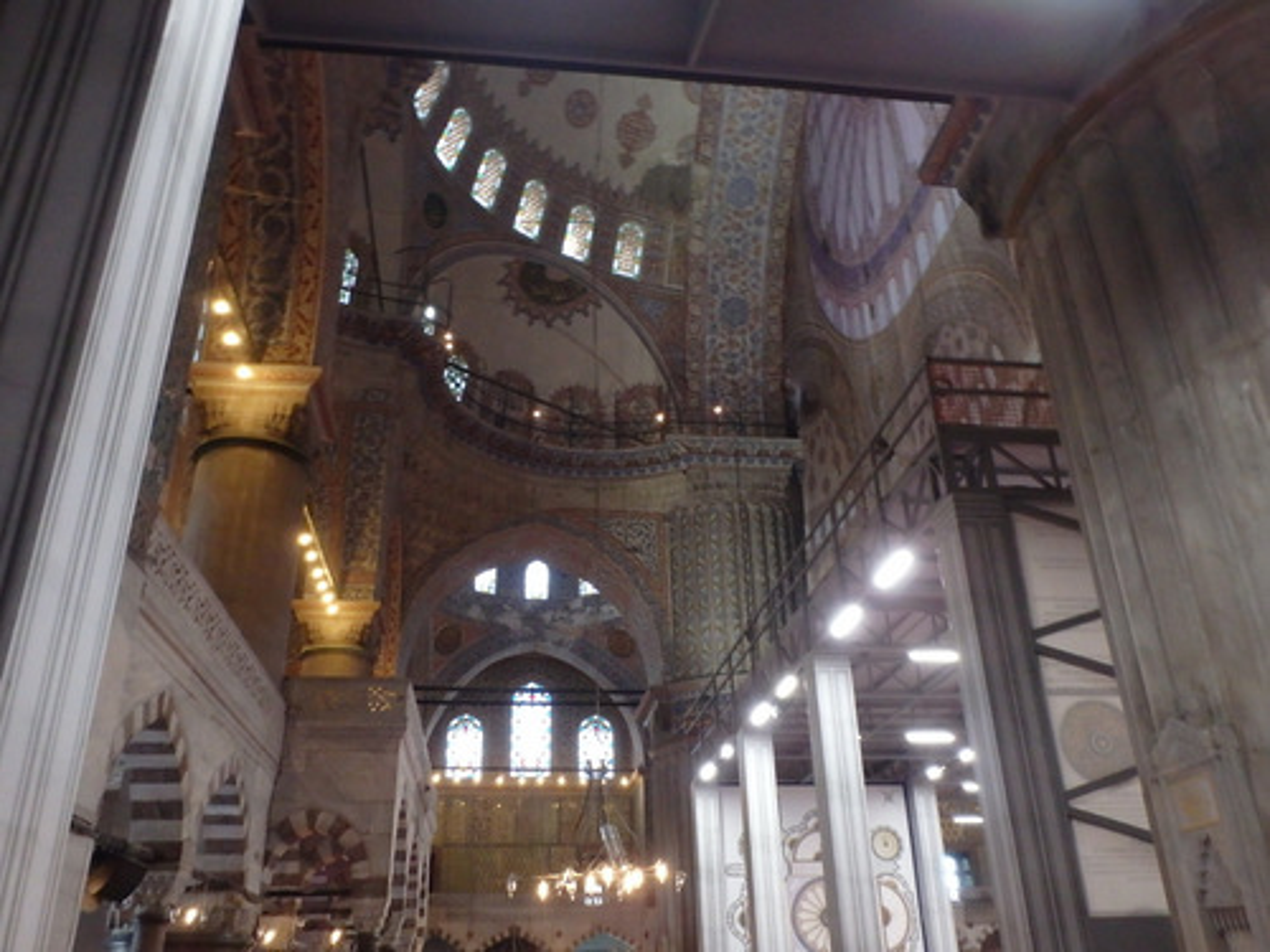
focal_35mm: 28
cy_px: 476
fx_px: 1027
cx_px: 635
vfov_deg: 49.7
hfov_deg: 63.4
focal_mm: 5
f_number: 3.9
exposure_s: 1/15
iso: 800
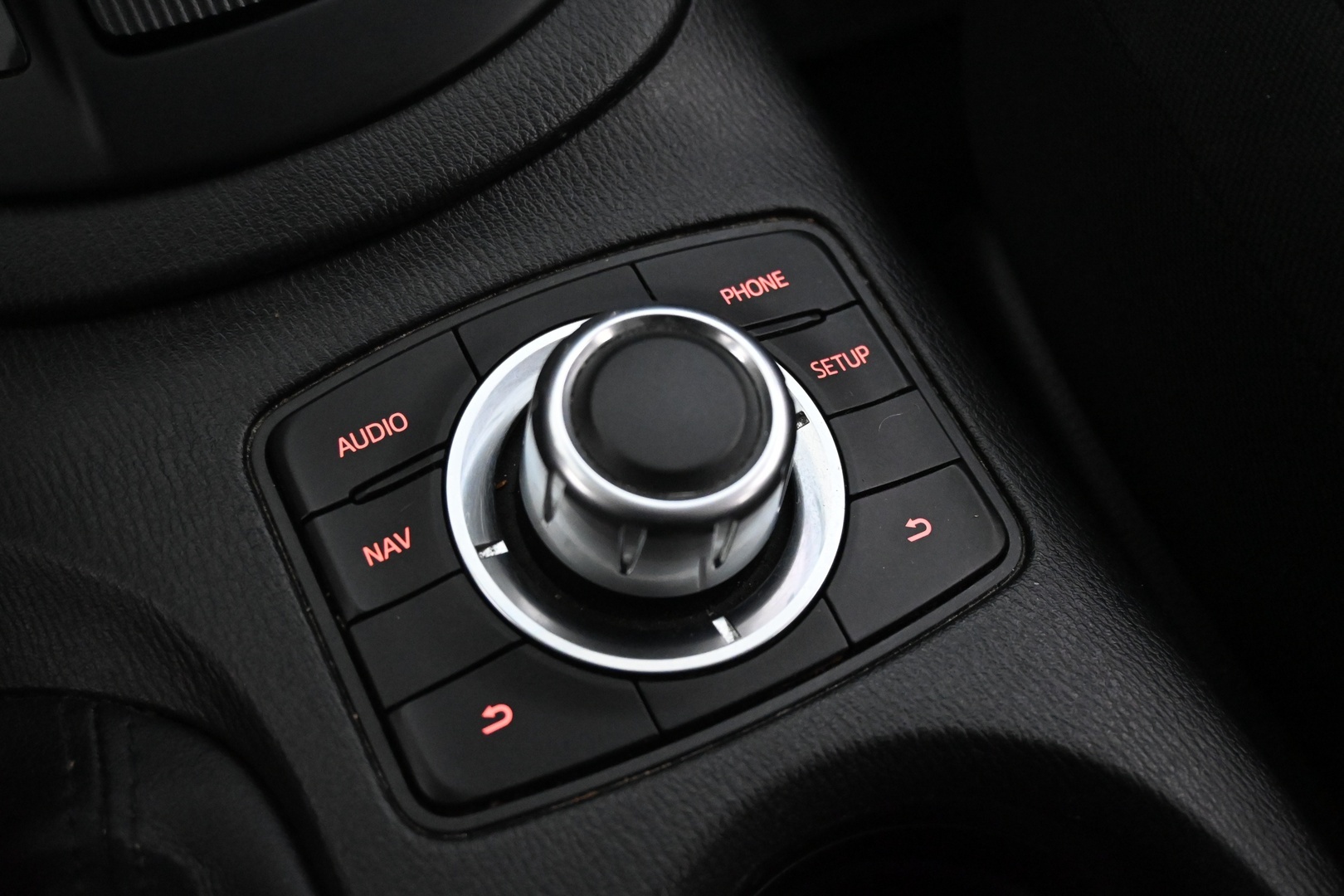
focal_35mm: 40
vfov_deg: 33.6
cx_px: 672
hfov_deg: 48.7
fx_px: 1484
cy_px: 448
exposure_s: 1/40
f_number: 4.5
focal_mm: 26.5
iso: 6400
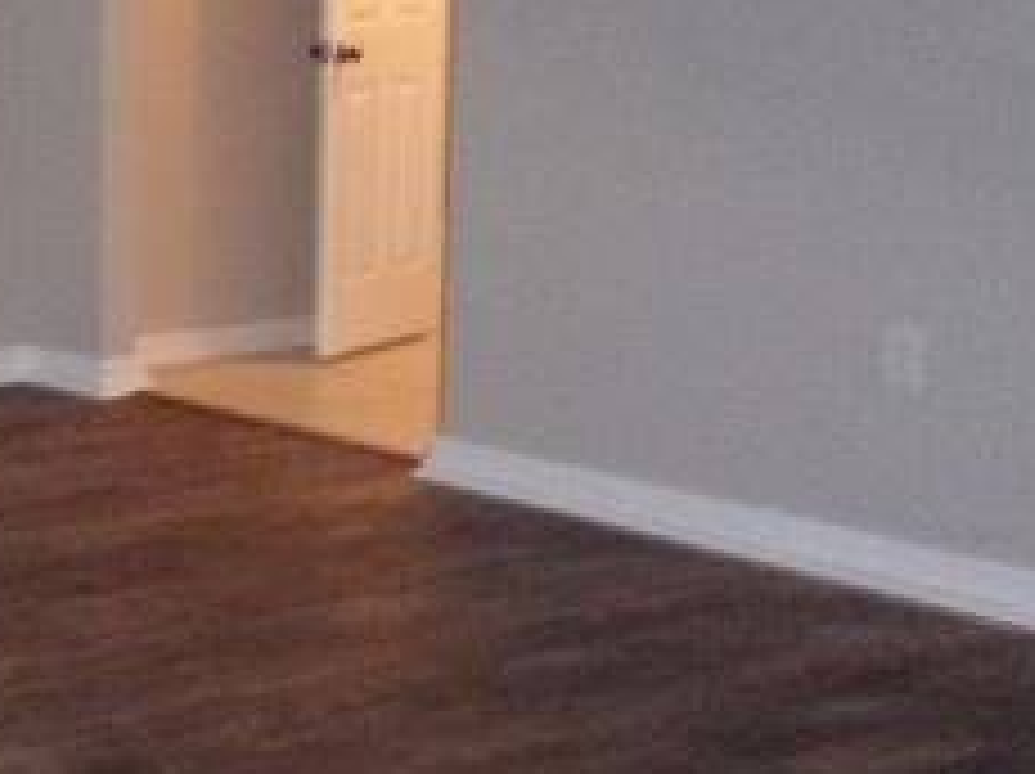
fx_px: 2330
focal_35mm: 78
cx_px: -356
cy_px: 207
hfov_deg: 22.2
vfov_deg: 18.8
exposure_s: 1/34
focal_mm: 5.1
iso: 640
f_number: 3.9
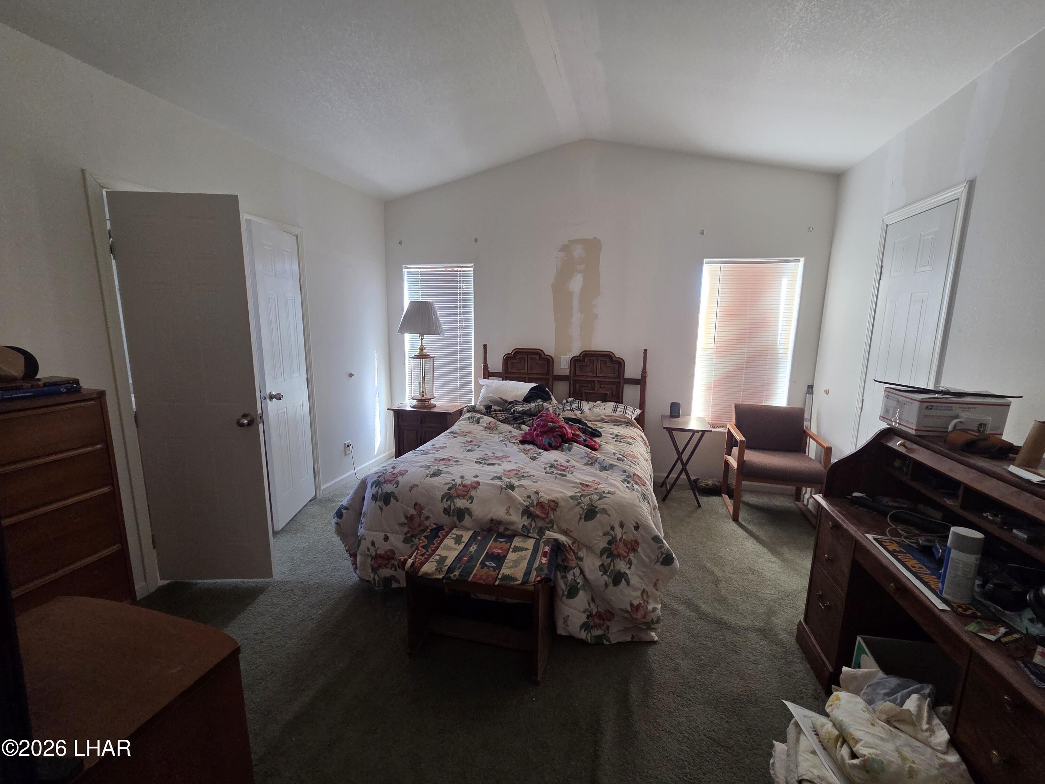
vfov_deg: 89.9
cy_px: 392
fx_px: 392
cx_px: 522
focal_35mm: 13
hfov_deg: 106.2
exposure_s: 1/60
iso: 250
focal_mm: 2.2
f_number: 2.2
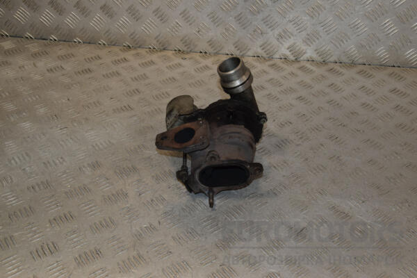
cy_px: 139
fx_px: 521
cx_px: 208
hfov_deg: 43.6
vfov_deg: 29.9
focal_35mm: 45
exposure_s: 1/200
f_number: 9
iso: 800
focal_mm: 30
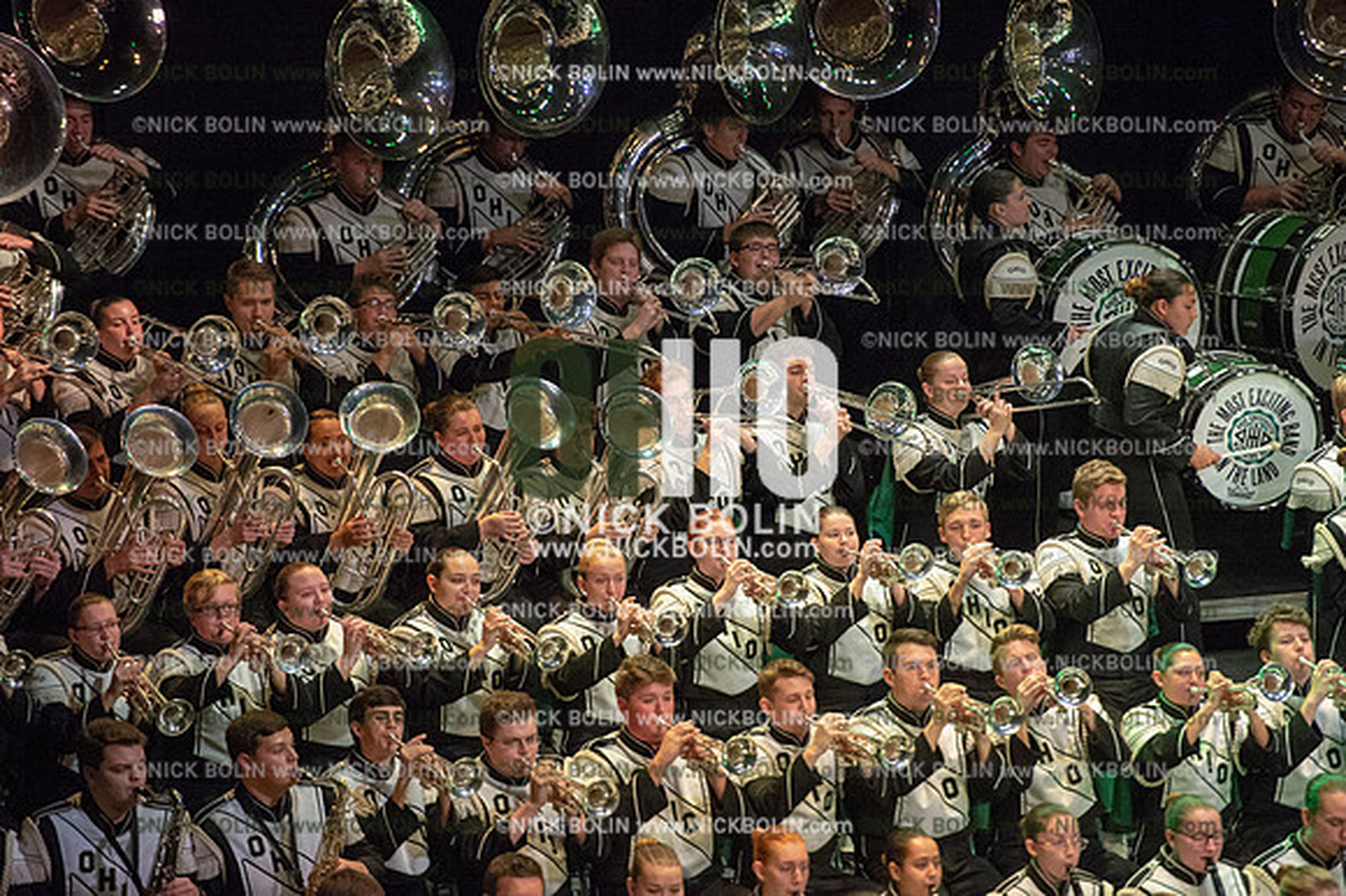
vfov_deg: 6.9
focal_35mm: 200
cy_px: 448
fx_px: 7473
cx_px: 673
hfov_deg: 10.3
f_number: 2.8
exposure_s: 1/1600
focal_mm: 200
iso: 8000
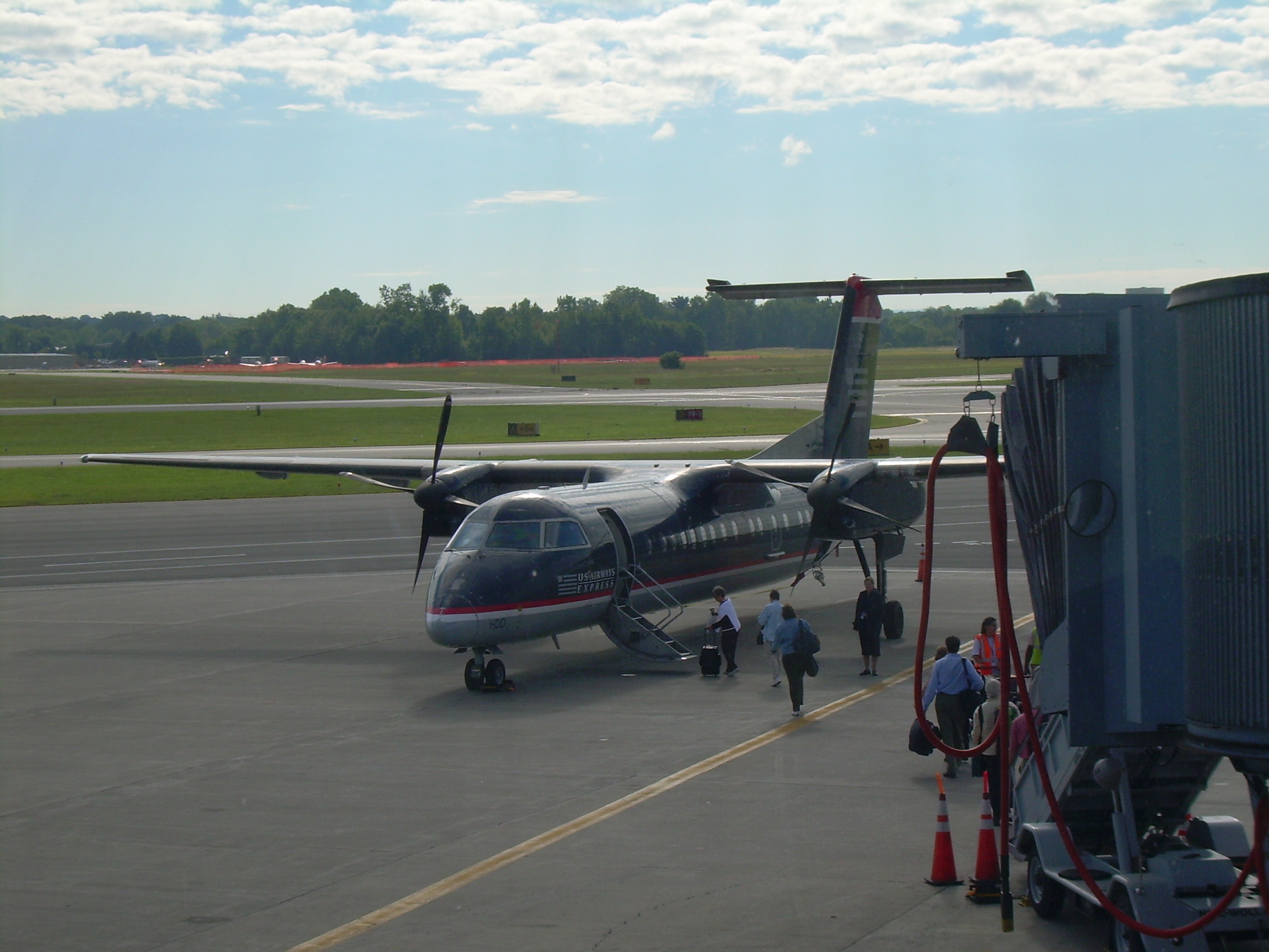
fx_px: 2823
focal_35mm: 77
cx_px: 634
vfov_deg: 19.1
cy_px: 476
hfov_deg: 25.3
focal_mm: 13.2
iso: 50
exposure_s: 1/193
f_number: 6.5
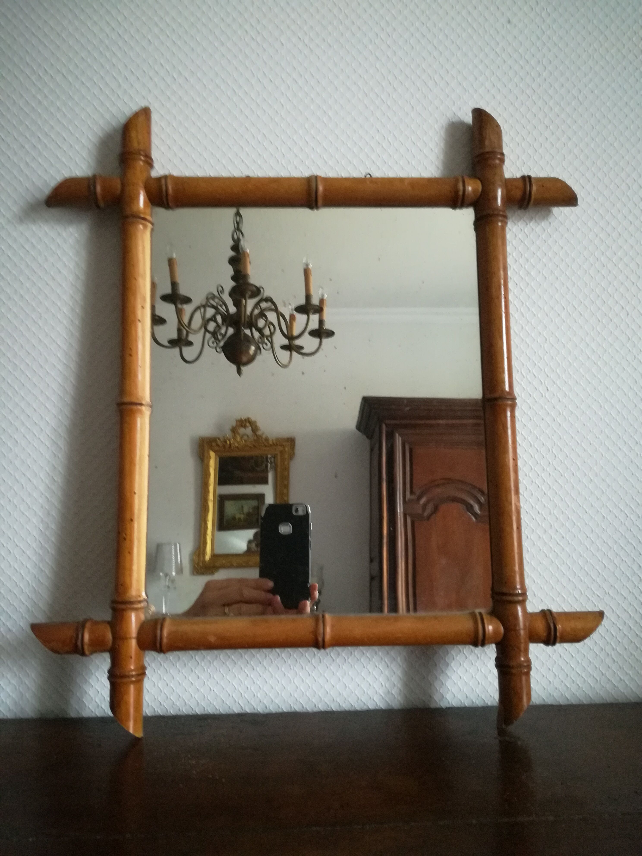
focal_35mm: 26
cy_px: 428
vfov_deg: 67.3
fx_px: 643
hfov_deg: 53.1
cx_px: 321
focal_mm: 3.83
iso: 1000
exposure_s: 1/14.3
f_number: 2.2
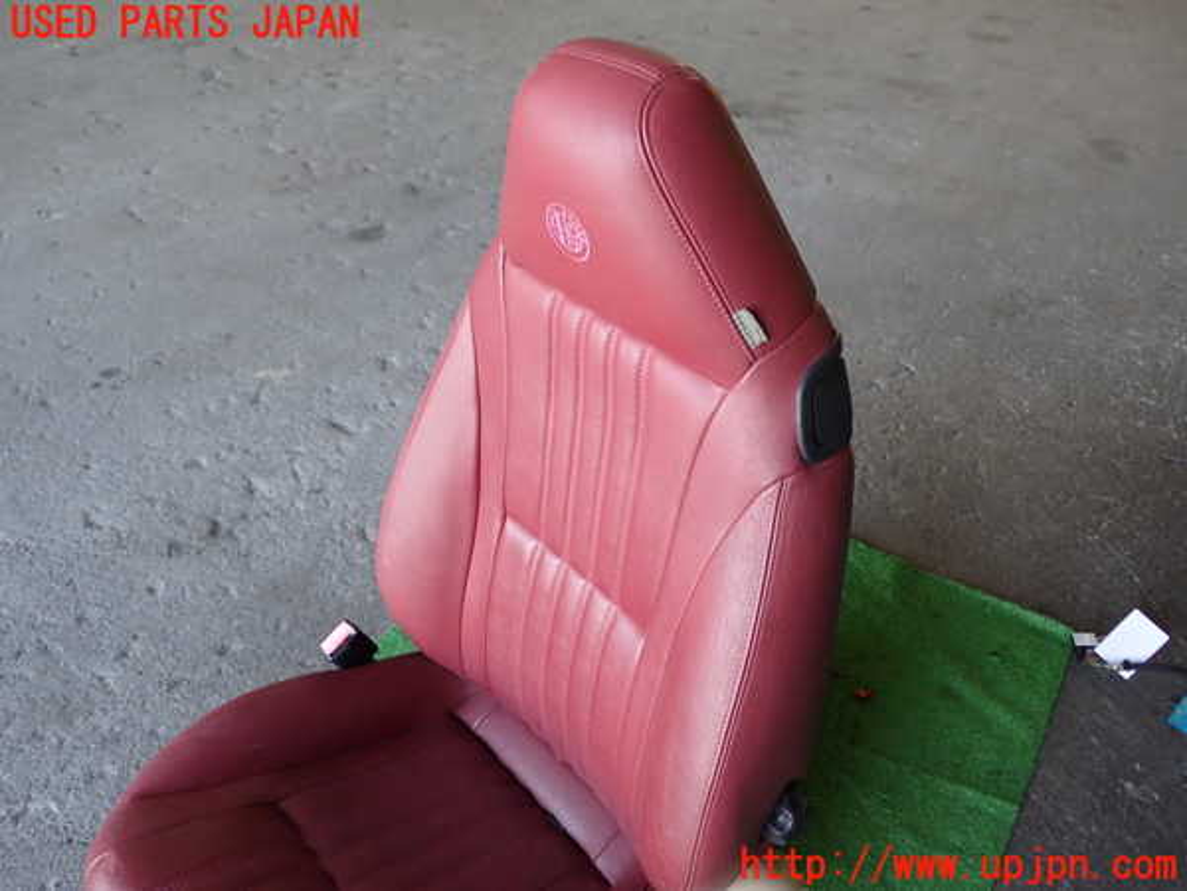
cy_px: 446
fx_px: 1029
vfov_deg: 46.8
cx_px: 594
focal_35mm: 30
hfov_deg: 60.0
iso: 200
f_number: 2.3
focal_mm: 5.4
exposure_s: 1/60
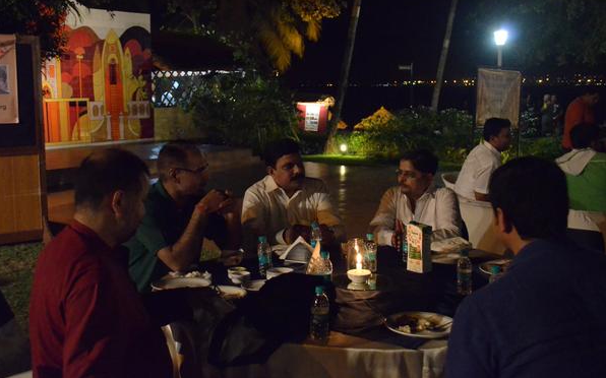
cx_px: 302
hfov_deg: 46.2
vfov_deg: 29.8
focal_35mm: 43
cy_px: 192
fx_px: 710
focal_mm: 28
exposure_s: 1/60
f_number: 4.5
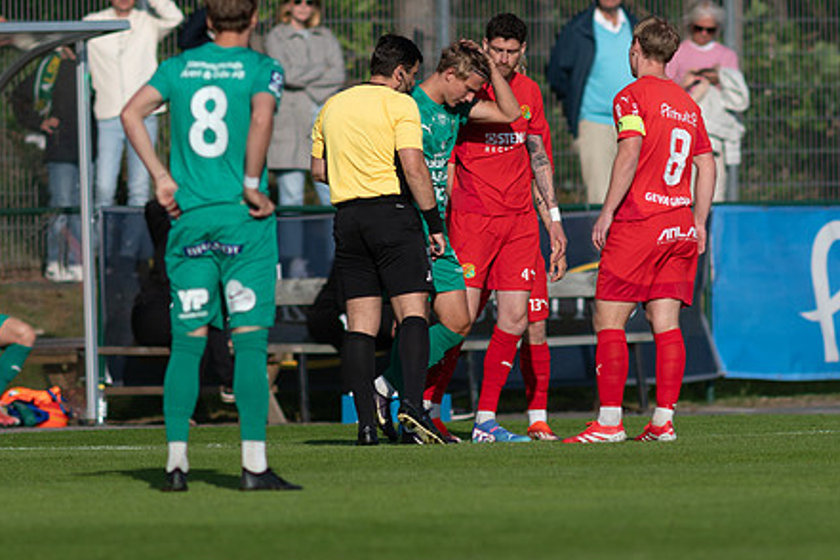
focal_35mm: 790
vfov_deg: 1.7
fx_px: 18432
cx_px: 455
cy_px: 210
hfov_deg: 2.6
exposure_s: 1/1600
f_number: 3.2
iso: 100
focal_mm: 300
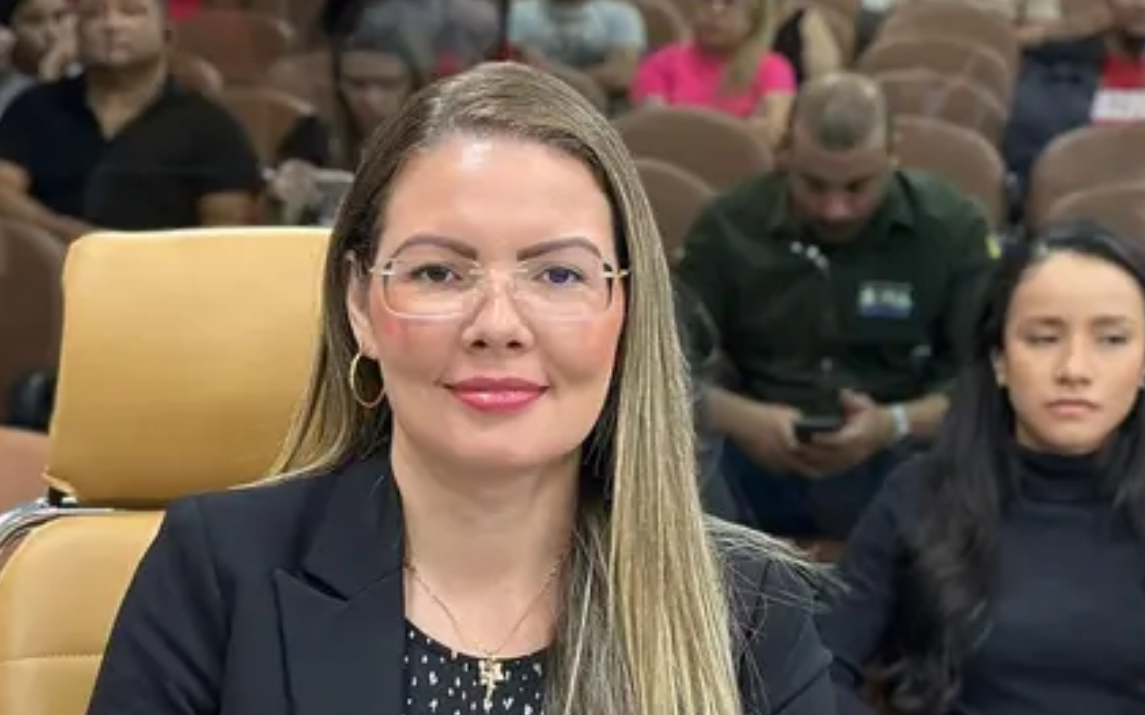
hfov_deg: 21.0
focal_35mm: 99
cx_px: 544
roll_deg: -2.0
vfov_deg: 13.1
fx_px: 3089
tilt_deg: -10.5
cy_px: 583
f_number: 1.78
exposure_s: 1/40
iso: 320
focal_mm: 6.86
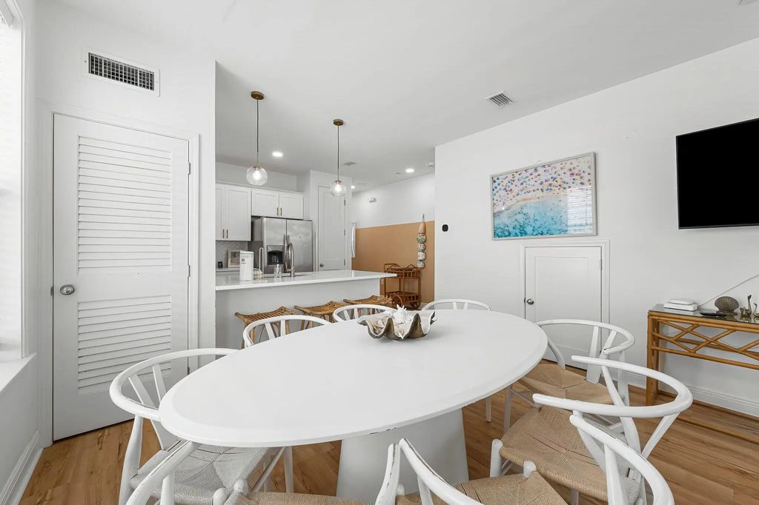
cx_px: 380
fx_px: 295
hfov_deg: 104.3
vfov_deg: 81.2
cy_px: 252
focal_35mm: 14
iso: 640
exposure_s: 1/30
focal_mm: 14
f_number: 10
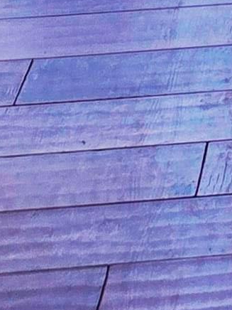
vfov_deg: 8.9
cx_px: 644
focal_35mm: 162
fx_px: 1448
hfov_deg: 8.1
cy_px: -726
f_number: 1.8
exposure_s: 1/670
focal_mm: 5.4
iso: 80
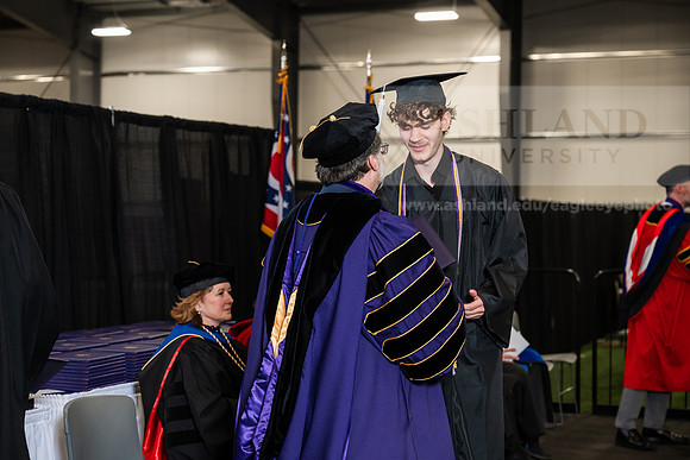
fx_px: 1342
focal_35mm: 70
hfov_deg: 28.8
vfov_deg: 19.5
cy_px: 230
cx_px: 345
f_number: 4
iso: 1250
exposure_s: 1/200
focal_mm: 70
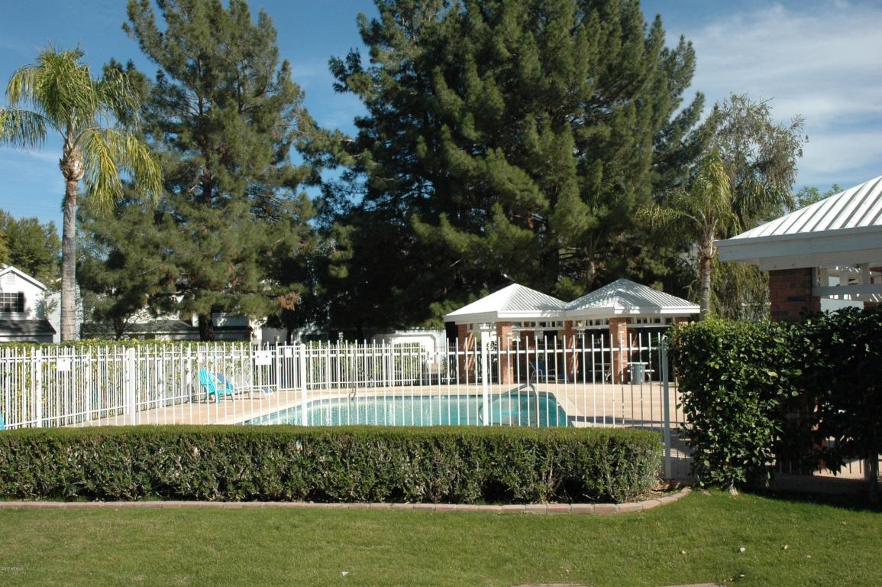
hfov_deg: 53.2
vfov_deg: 36.8
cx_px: 441
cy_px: 294
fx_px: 881
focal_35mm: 36
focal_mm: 24
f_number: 13
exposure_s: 1/640
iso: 500
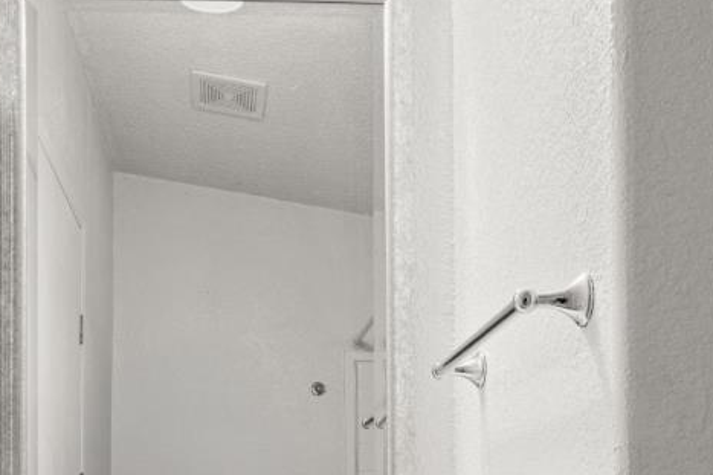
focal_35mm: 45
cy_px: 509
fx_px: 891
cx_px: 292
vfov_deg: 27.6
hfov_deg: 43.4
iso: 200
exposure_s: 1/5
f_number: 10
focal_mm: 14
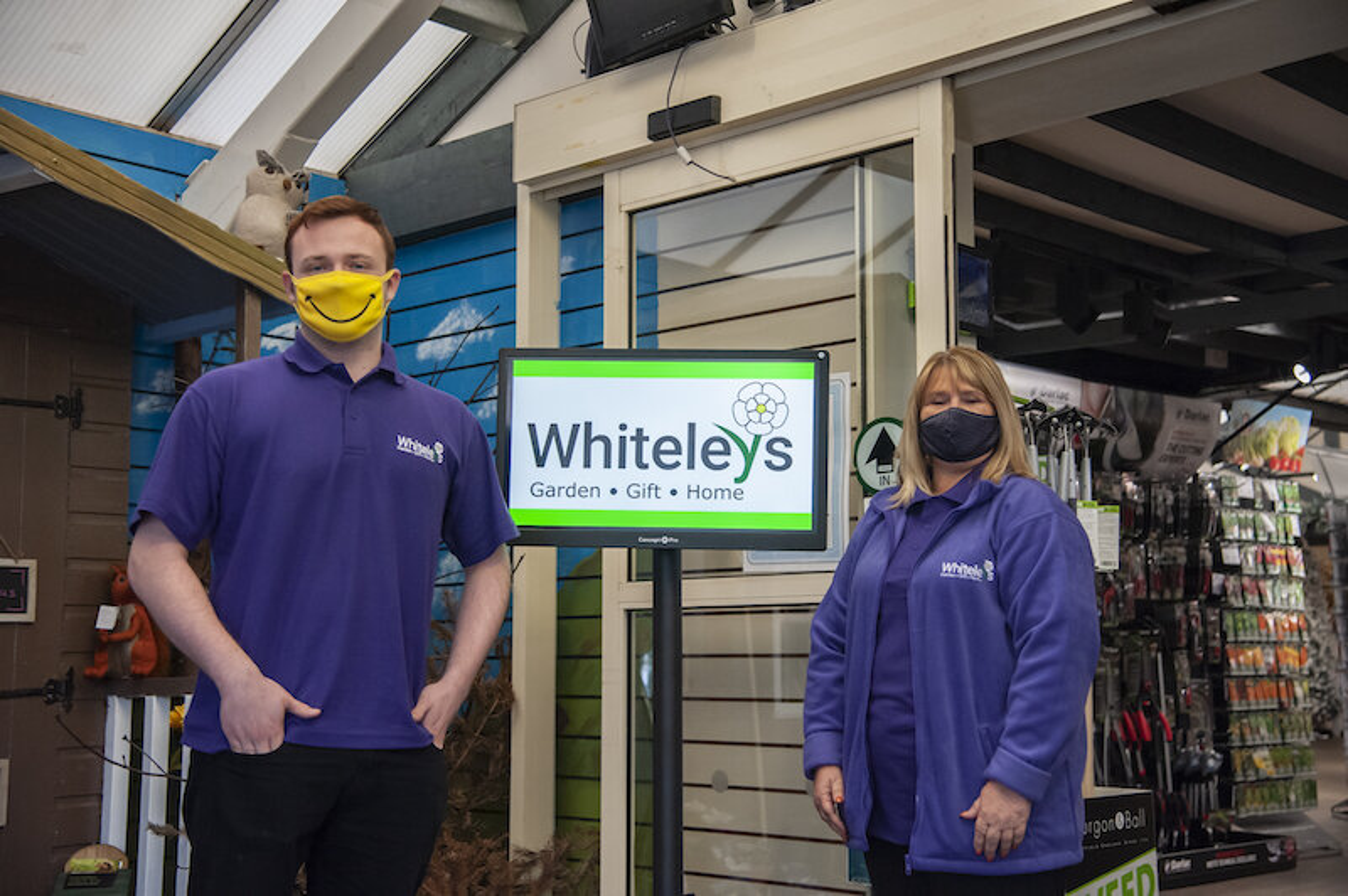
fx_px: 1796
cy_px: 448
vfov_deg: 28.0
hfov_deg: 41.1
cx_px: 674
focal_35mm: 48
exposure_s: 1/160
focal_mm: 48
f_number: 4
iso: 1600
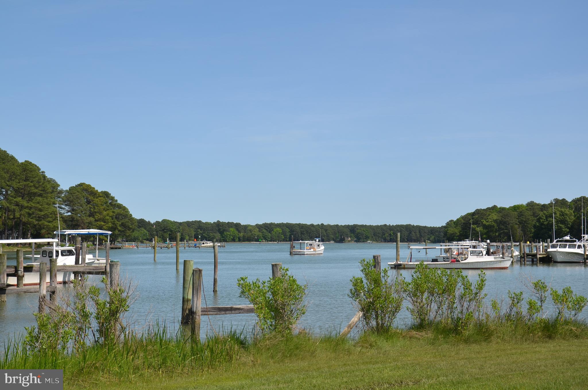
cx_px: 294
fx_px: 856
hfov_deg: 37.9
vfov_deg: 25.6
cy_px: 195
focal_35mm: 52
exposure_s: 1/320
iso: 100
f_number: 9
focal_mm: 35
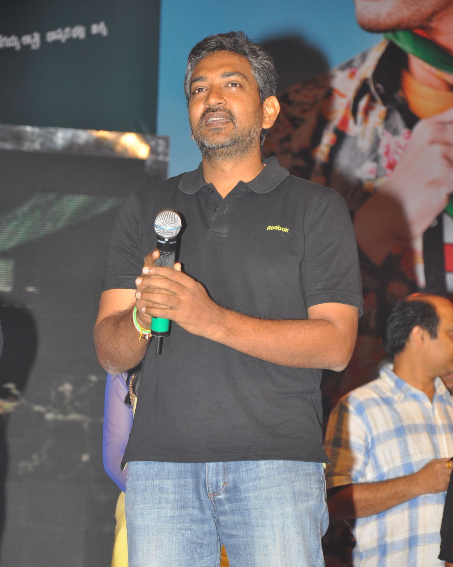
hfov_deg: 8.7
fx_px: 2993
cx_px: 226
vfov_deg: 10.8
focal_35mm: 179
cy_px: 324
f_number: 6.3
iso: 400
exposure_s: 1/125
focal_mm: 105
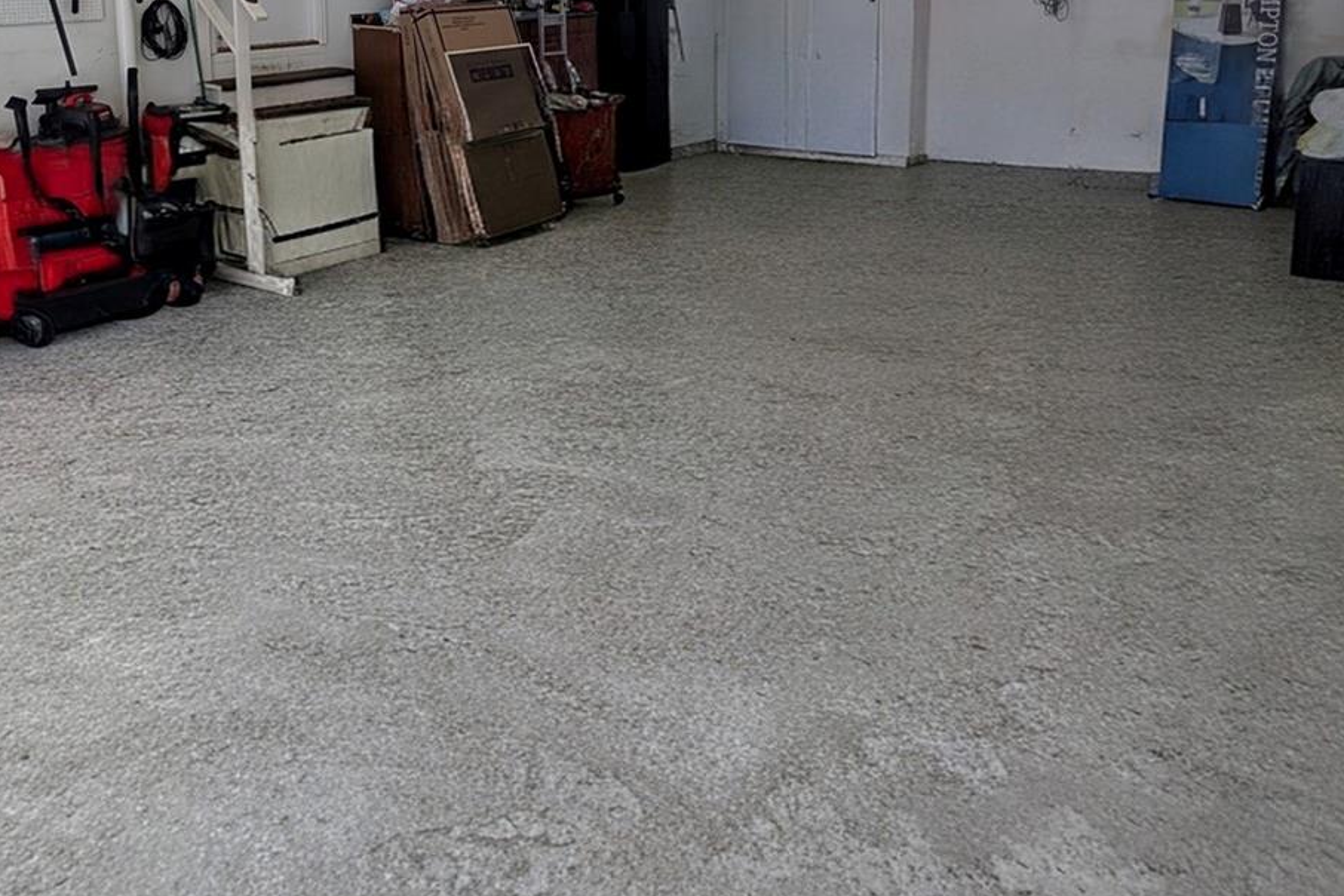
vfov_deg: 49.2
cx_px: 583
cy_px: 47
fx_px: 821
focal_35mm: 22
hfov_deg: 78.2
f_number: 1.7
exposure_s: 1/387
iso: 51
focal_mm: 2.02
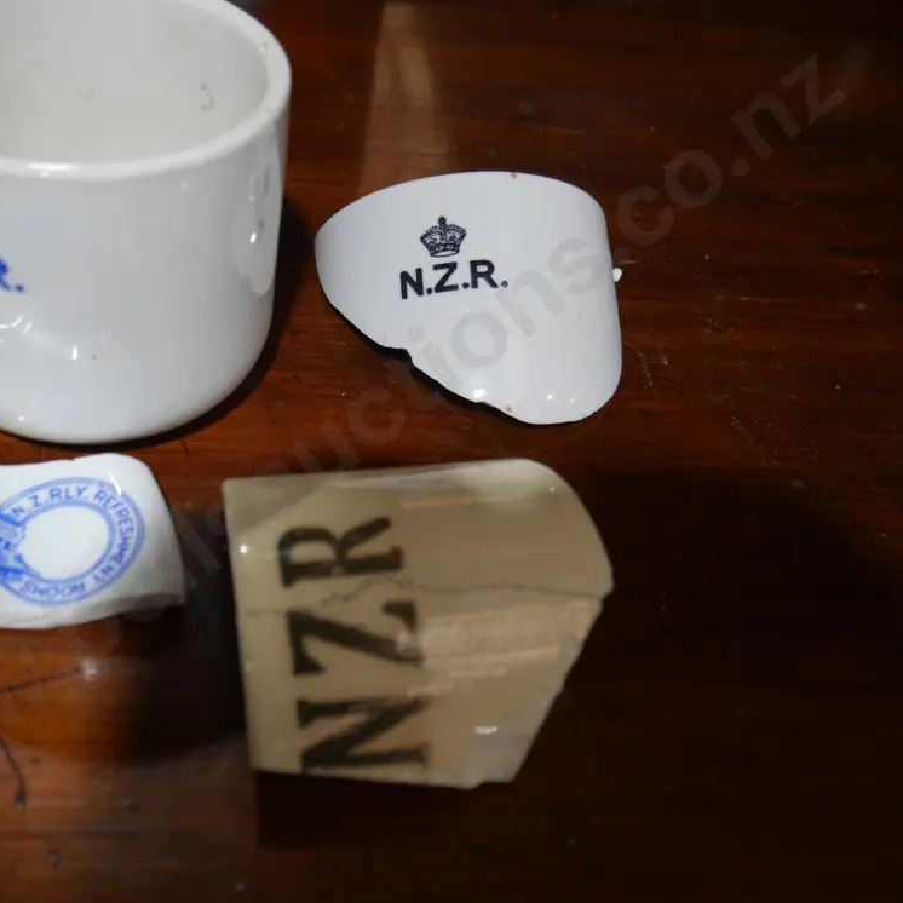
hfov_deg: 48.0
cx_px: 334
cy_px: 447
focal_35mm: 34
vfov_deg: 48.4
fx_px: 1003
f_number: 3.5
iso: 250
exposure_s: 1/60
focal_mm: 14
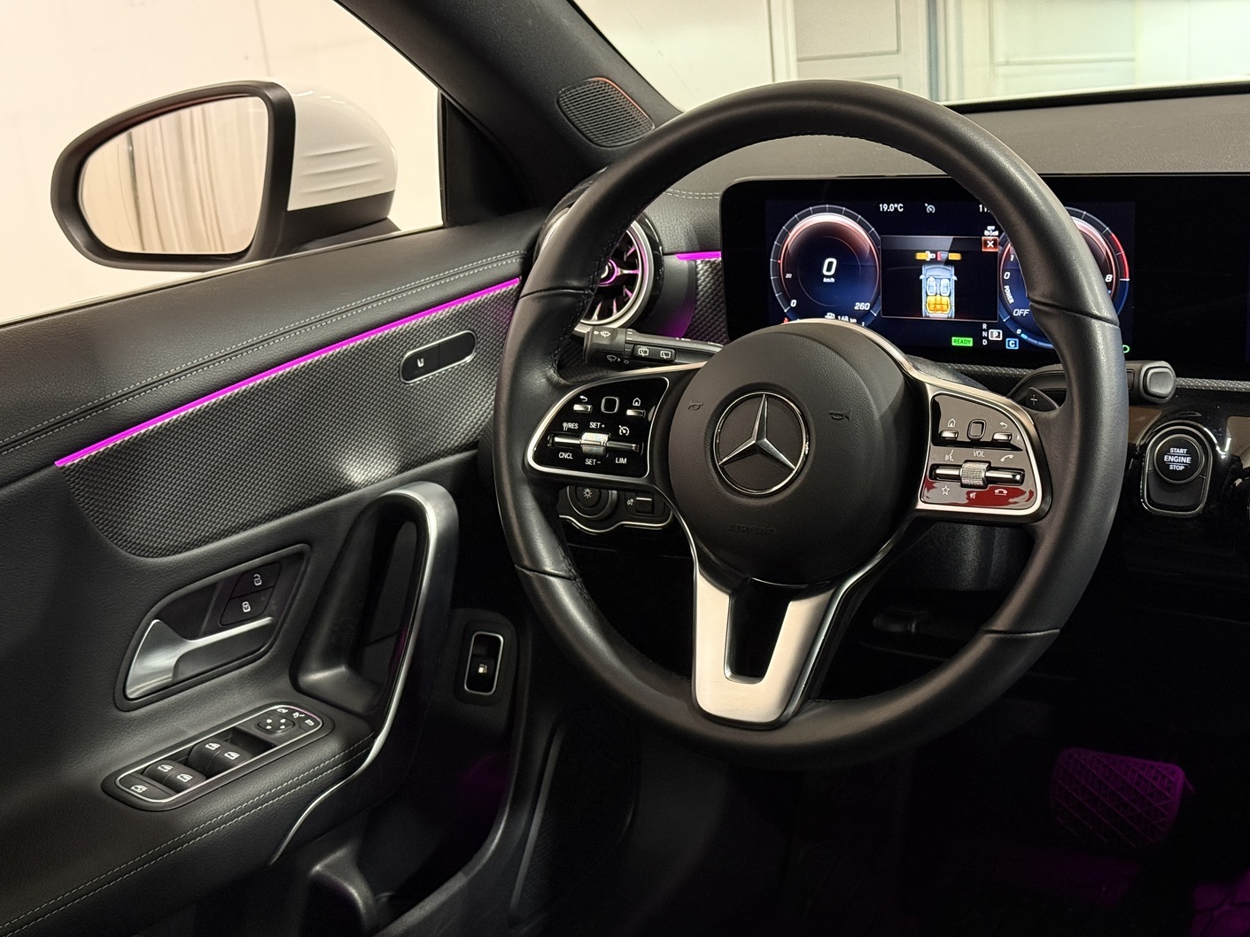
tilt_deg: -18.2
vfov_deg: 29.7
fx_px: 1769
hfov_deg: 38.9
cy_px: 477
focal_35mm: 49
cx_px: 634
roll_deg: +5.5
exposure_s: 1/40
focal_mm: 6.76
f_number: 1.78
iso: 500
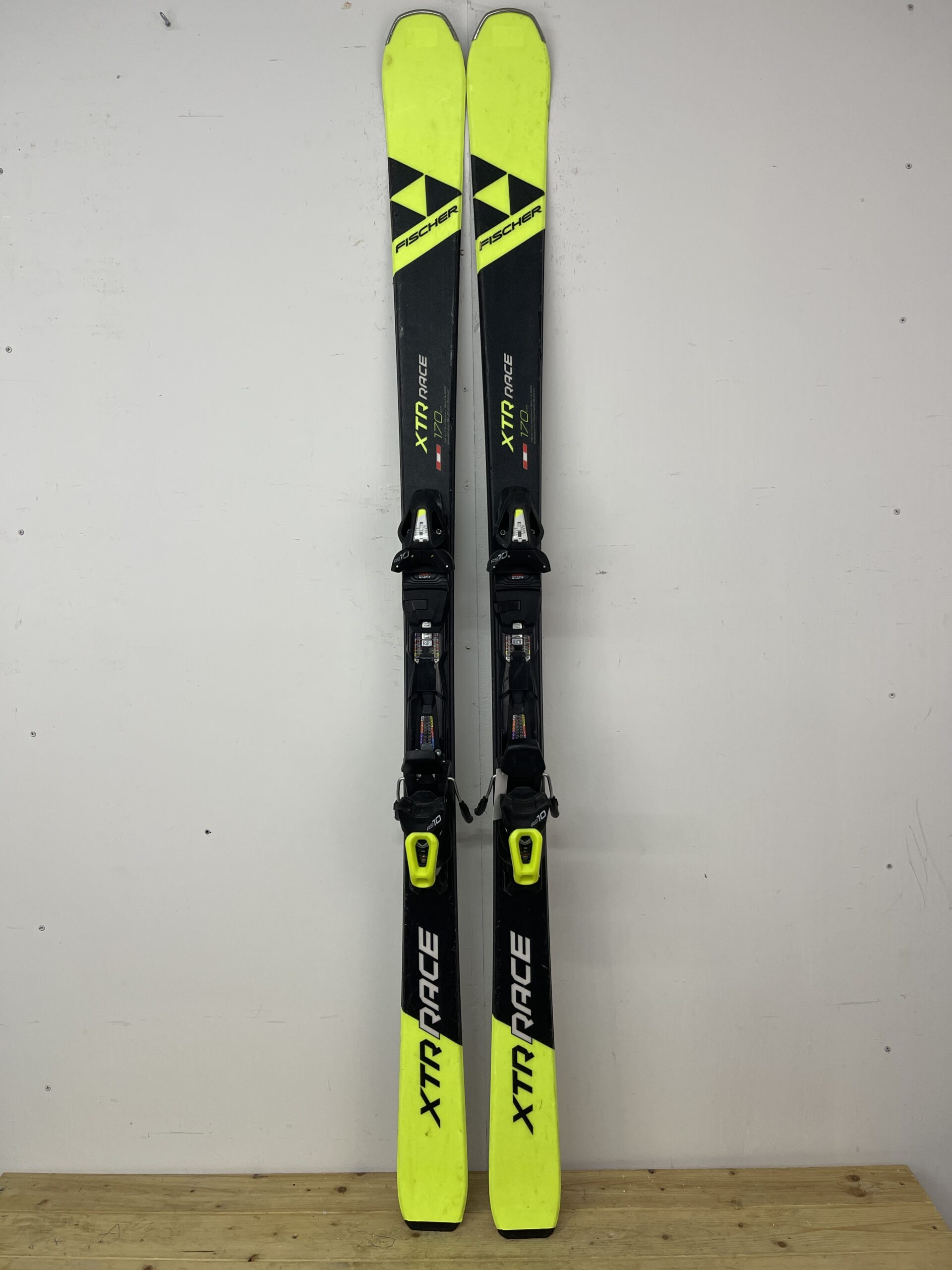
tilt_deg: -4.6
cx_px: 476
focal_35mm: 25
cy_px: 635
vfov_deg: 69.4
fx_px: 917
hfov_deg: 54.9
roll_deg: +0.8
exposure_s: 1/100
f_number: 1.6
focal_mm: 5.1
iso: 125
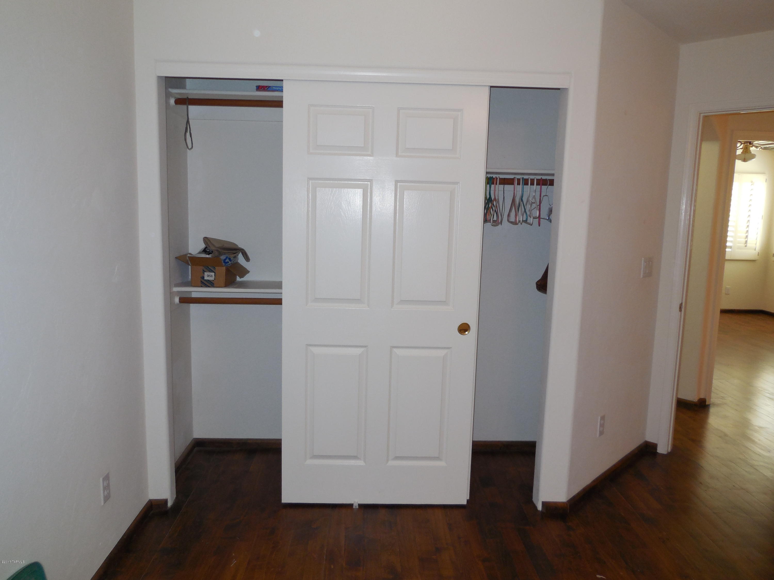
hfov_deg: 69.4
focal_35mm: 25
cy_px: 290
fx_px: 559
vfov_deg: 54.9
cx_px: 387
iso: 200
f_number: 3.1
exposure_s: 1/25
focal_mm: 4.5
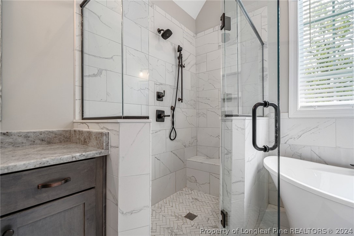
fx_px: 157
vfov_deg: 73.7
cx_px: 177
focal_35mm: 16
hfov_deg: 96.8
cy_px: 118
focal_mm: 16
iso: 400
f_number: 5.6
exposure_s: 1/160
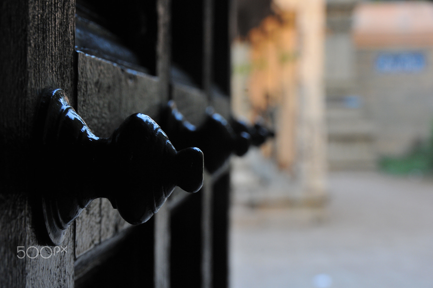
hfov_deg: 19.5
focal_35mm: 105
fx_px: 1261
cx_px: 216
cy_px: 144
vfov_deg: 13.0
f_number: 14
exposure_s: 1/30
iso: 400
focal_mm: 70
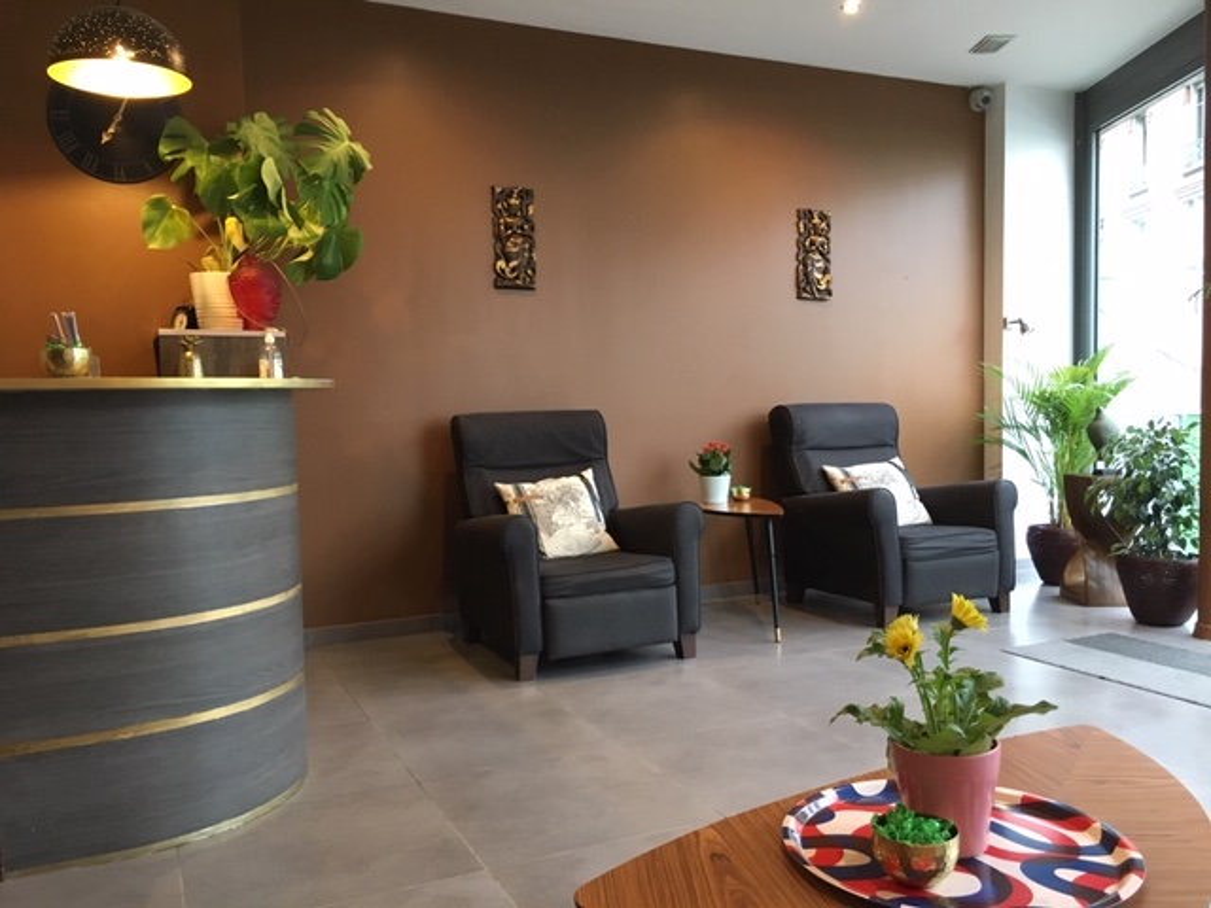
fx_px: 1015
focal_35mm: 29
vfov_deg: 48.2
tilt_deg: -2.7
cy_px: 454
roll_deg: -0.3
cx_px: 606
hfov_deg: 61.7
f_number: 2.2
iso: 200
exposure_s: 1/33
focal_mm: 4.15
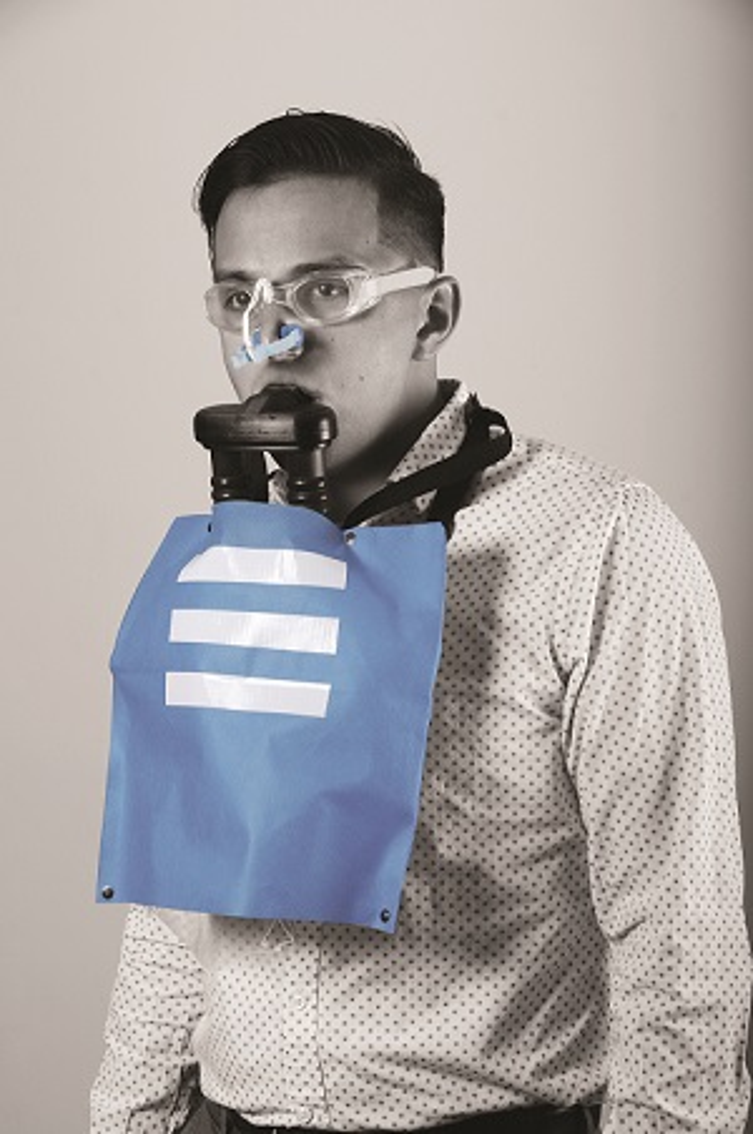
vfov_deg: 16.7
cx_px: 376
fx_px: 3871
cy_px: 567
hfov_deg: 11.1
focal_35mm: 123
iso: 100
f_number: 8
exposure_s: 1/250
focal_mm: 82
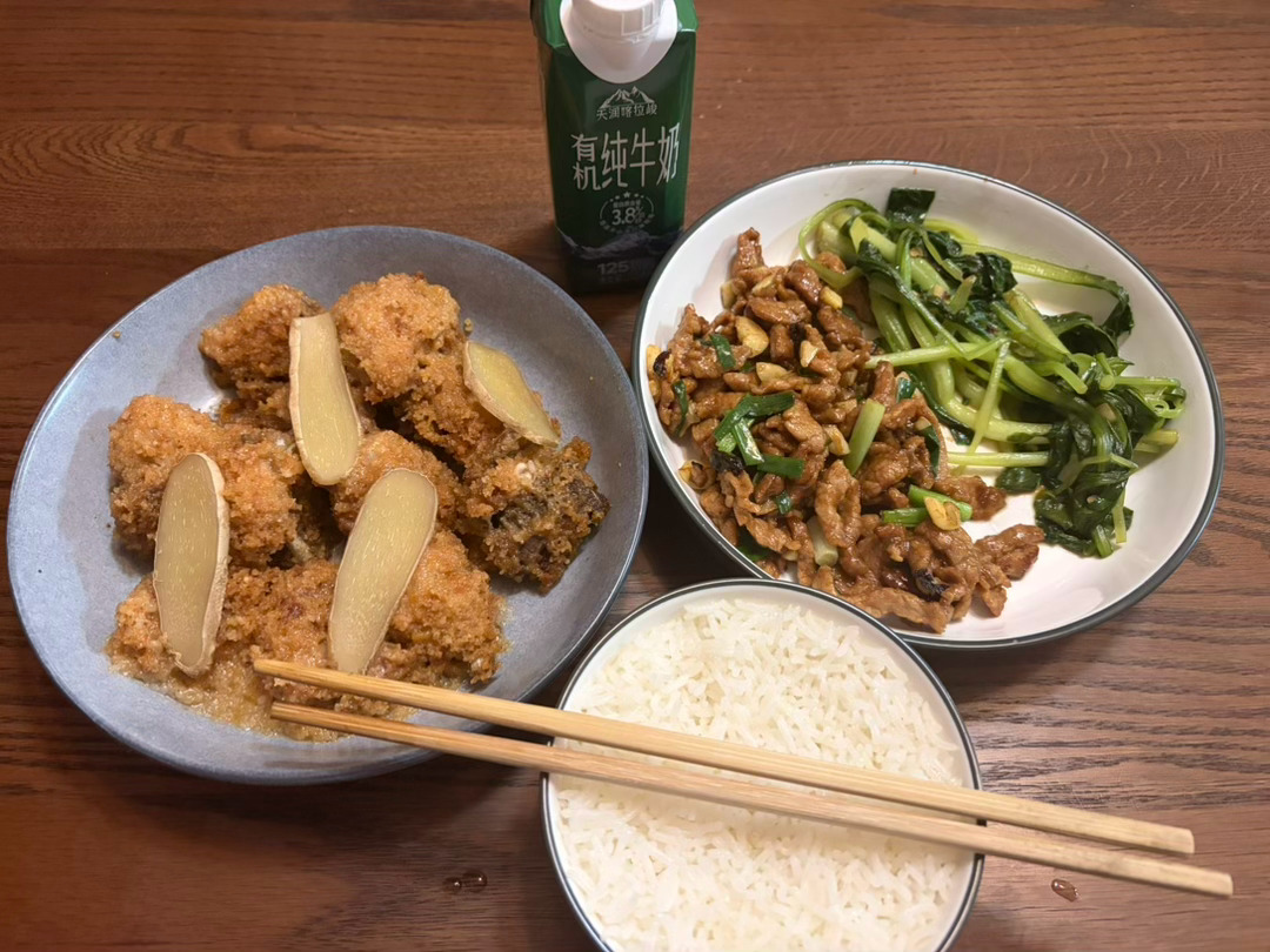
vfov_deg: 53.1
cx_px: 635
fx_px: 954
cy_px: 476
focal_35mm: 26
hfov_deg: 67.3
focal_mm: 5.96
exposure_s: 1/50
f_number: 1.6
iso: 500
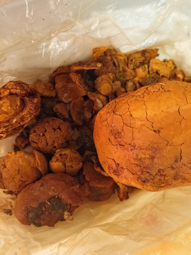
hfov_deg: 51.3
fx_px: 199
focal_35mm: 27
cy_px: 128
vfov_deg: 65.3
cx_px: 96
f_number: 4
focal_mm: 6.98
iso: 4000
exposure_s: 1/180
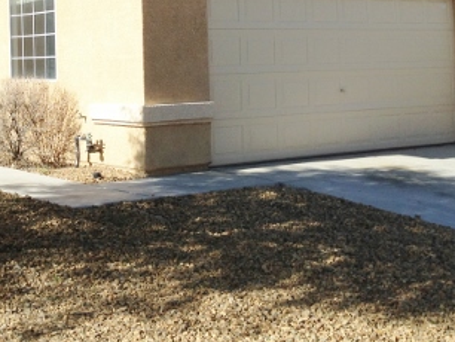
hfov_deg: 27.3
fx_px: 908
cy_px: 18
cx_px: 59
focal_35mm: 69
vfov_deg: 20.8
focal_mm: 4.13
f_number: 2.4
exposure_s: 1/1506
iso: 50
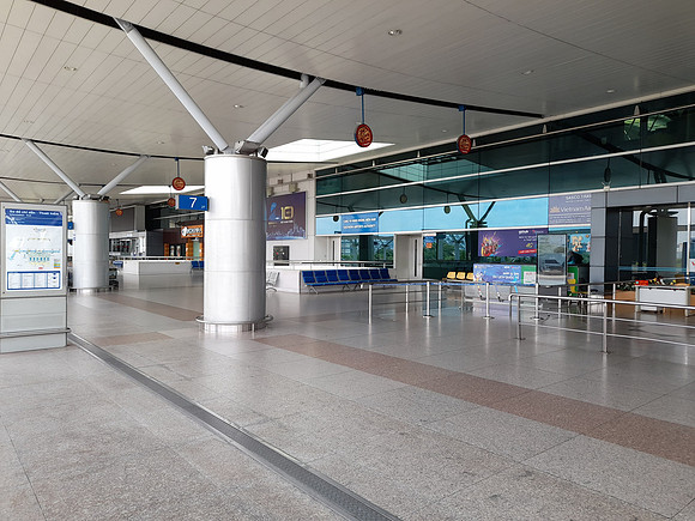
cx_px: 348
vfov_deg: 54.9
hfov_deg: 69.4
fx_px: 502
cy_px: 260
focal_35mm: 25
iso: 20
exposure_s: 1/100
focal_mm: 4.6
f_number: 2
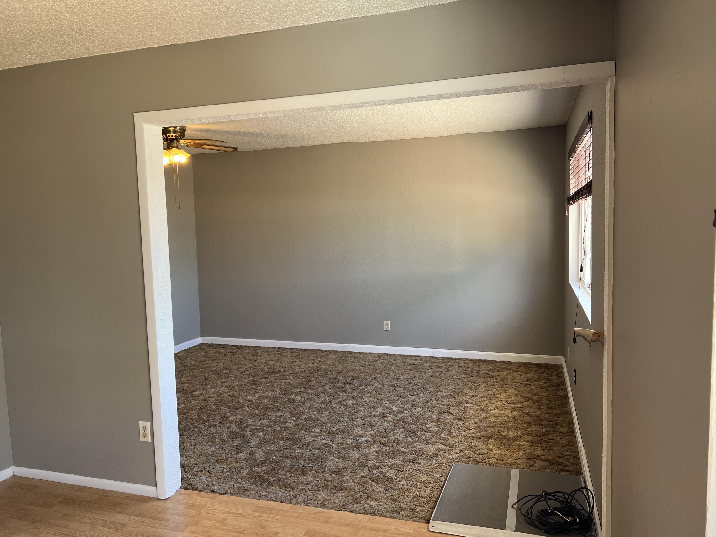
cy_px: 268
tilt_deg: -5.3
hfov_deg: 67.3
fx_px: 538
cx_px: 358
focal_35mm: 26
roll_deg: +1.6
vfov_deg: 53.1
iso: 100
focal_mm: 5.7
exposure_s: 1/121
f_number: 1.5
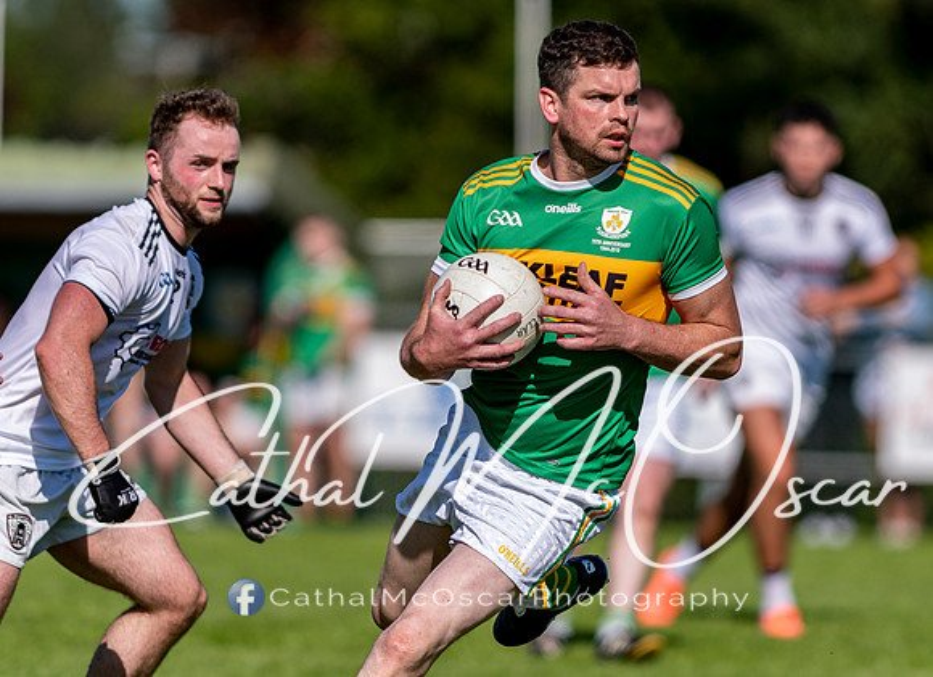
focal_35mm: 574
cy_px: 310
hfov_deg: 3.5
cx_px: 496
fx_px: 15296
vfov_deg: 2.5
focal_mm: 300
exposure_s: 1/2500
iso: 100
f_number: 2.8
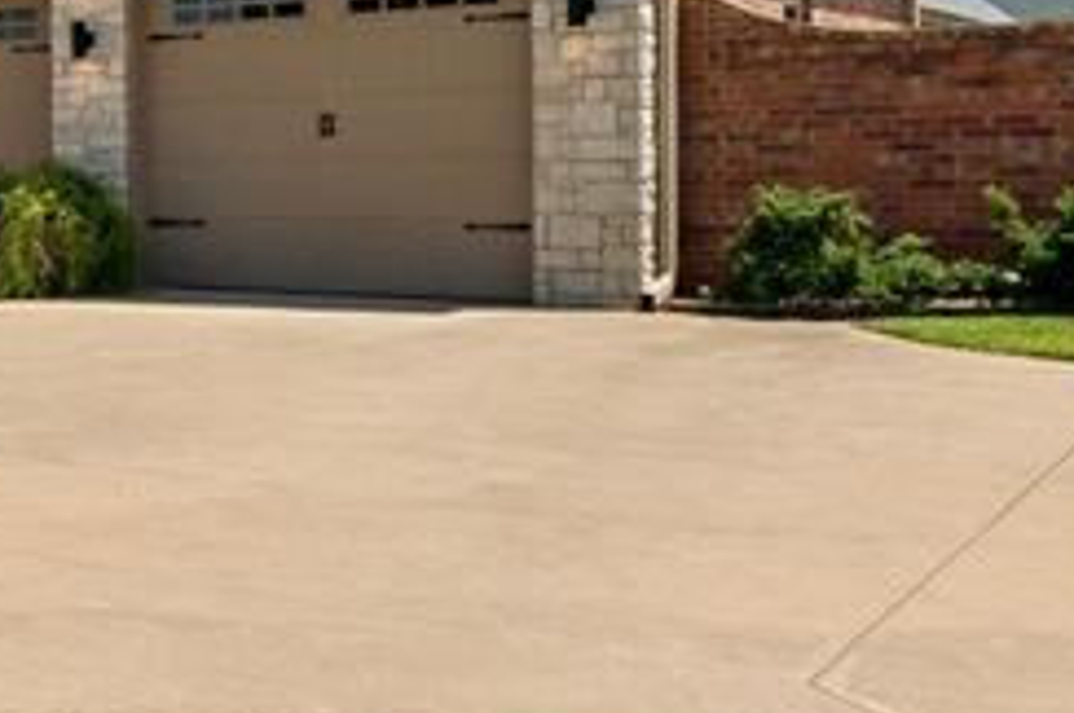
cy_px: 167
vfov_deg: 21.3
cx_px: -772
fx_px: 1877
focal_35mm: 63
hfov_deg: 22.2
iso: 200
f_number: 8
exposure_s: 1/1000
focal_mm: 10
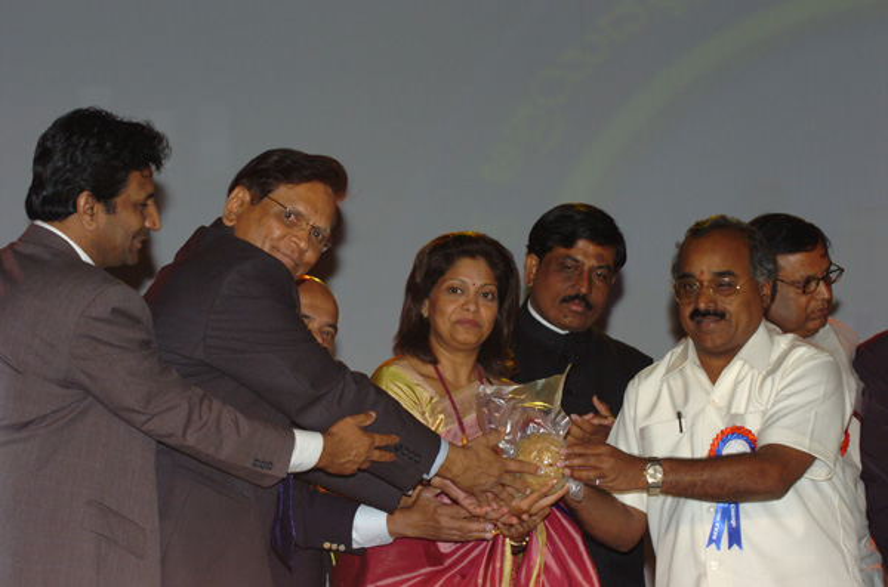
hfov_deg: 13.1
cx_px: 444
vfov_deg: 8.7
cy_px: 294
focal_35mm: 158
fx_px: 3876
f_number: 5.6
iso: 400
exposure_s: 1/200
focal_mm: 105
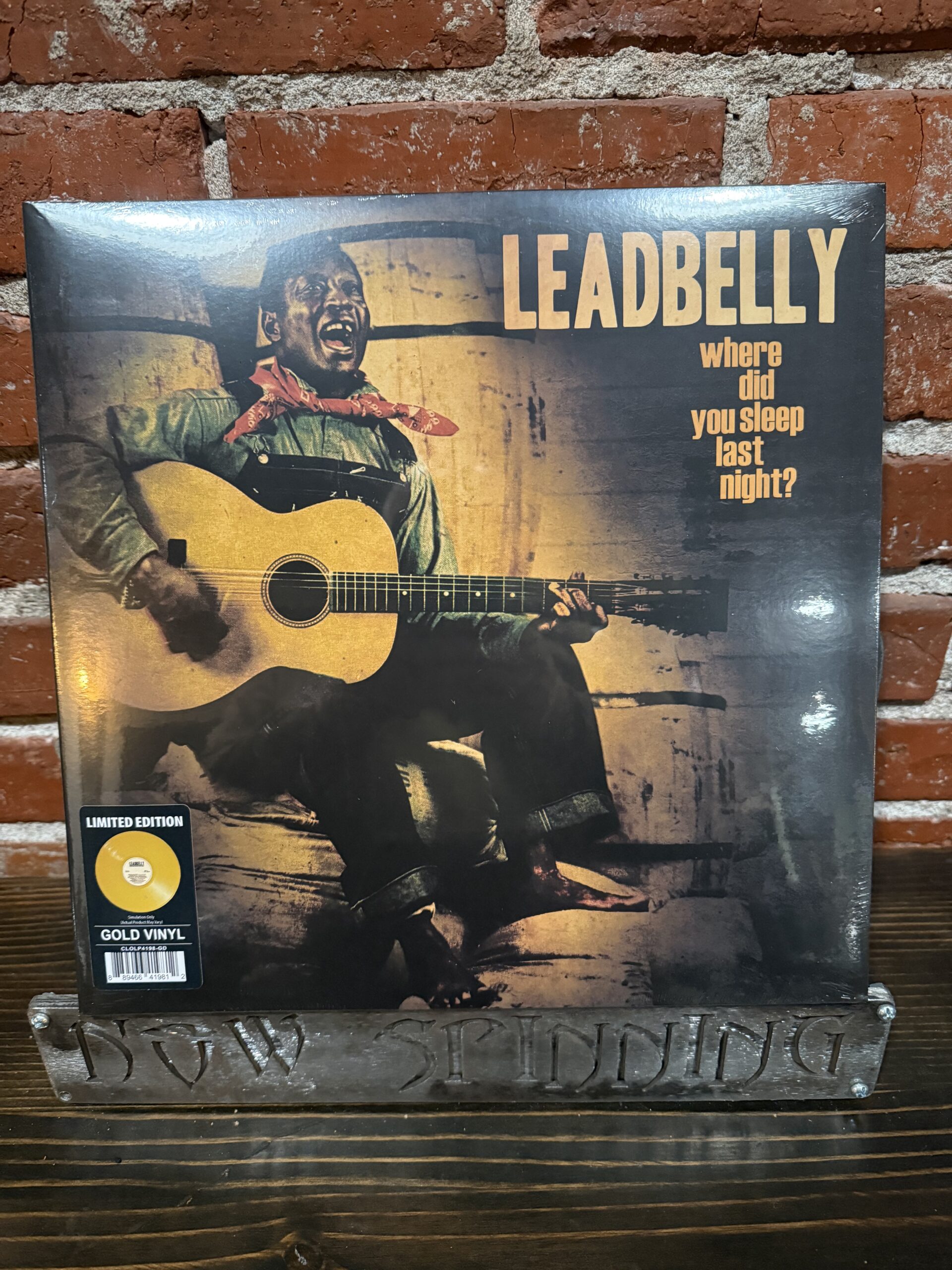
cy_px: 635
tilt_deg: -29.9
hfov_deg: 56.8
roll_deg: +1.8
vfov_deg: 71.6
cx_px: 476
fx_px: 880
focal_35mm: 24
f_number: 1.78
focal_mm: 6.76
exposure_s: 1/30
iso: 800
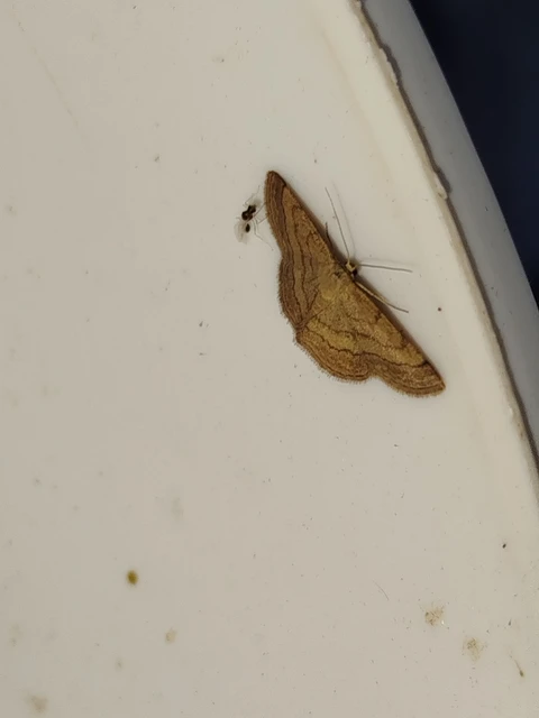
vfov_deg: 24.7
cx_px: 270
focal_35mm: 79
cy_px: 359
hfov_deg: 18.7
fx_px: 1640
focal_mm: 5.31
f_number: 1.7
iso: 50
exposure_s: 1/50
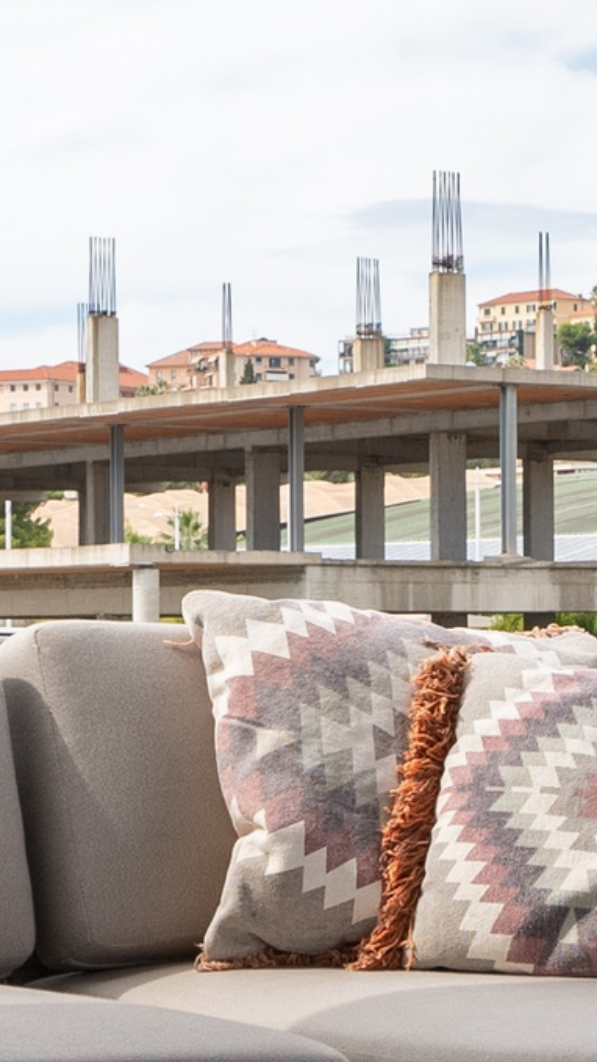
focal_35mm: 119
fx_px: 3349
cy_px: 698
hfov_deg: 10.1
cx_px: 508
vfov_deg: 18.0
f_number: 11
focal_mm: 27
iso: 200
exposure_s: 1/160
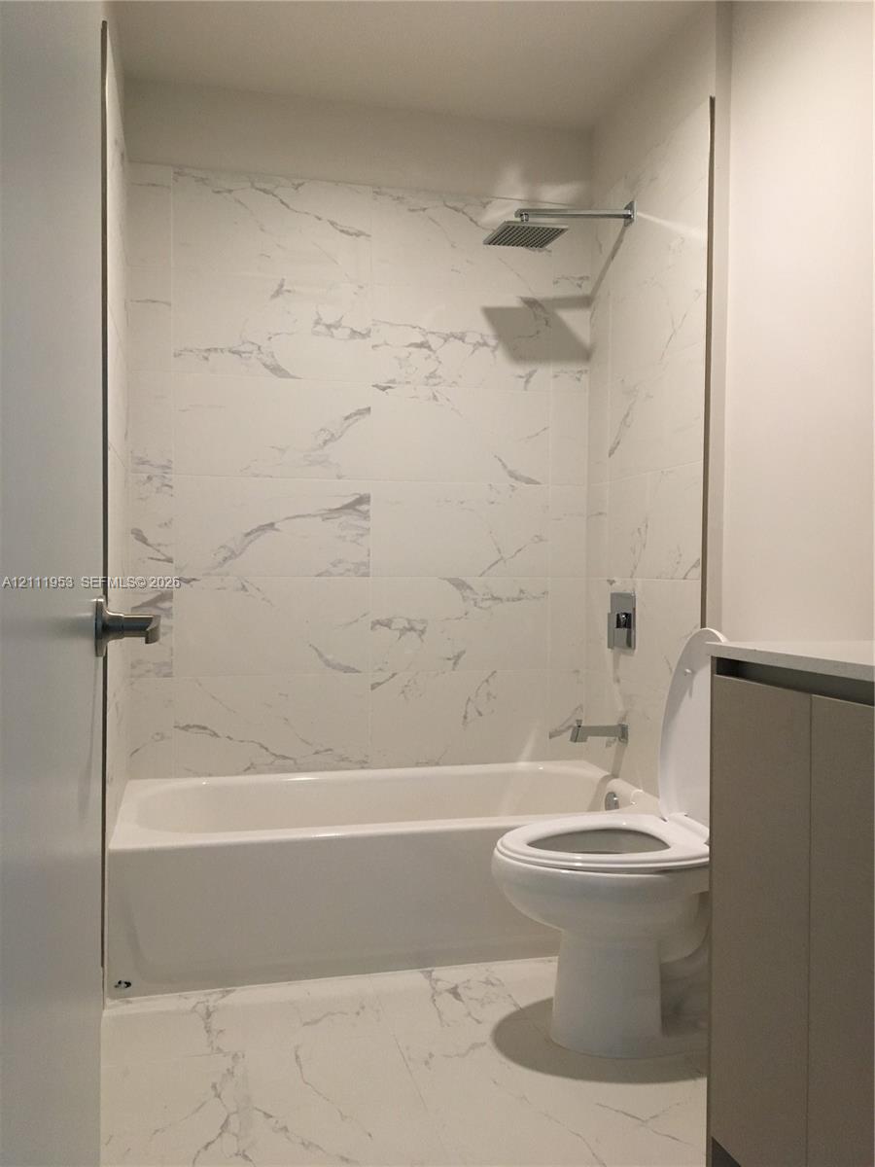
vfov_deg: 61.7
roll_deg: -1.2
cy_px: 584
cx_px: 438
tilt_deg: -0.2
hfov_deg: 48.2
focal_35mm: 29
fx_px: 977
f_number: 2.2
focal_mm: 4.15
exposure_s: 1/30
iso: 125
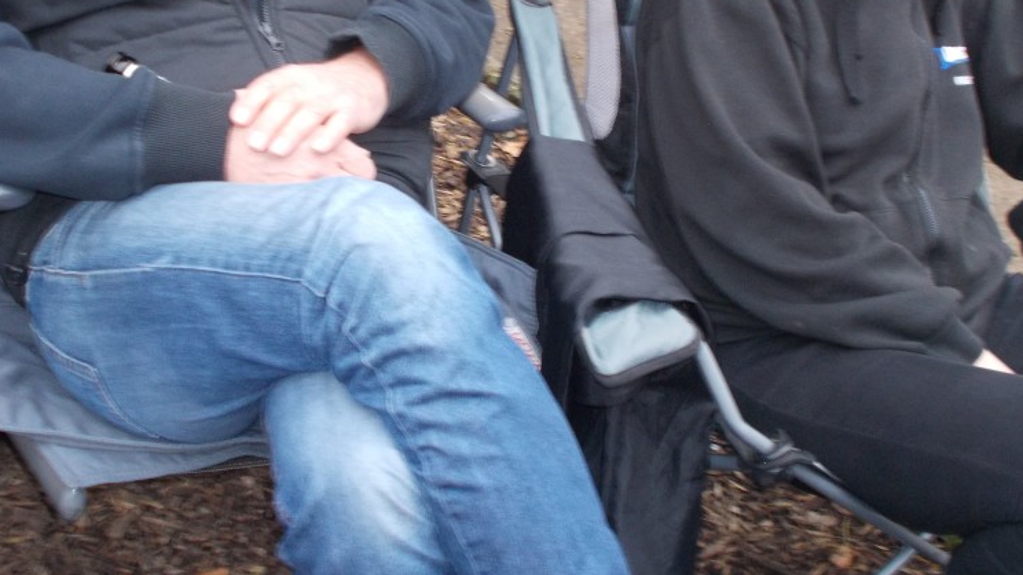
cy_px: 114
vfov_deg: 18.1
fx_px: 1790
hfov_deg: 31.9
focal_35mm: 66
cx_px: 521
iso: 180
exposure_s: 1/30
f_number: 4.2
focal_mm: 7.9
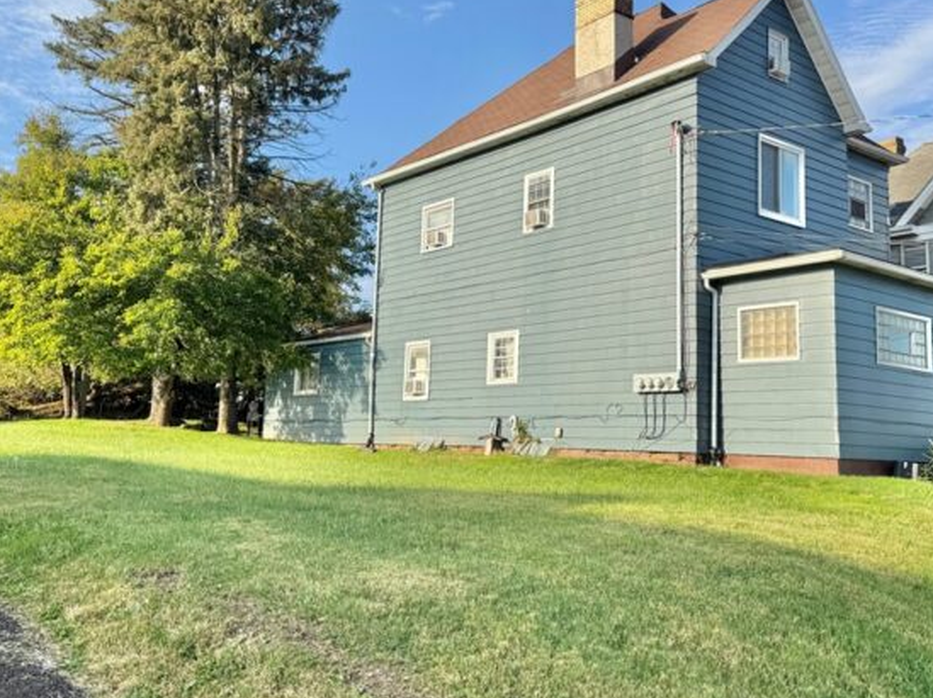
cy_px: 299
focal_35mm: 35
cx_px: 513
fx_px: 943
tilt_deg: +8.1
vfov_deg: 40.6
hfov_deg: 52.6
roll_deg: -1.7
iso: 80
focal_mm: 6.76
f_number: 1.78
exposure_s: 1/2415
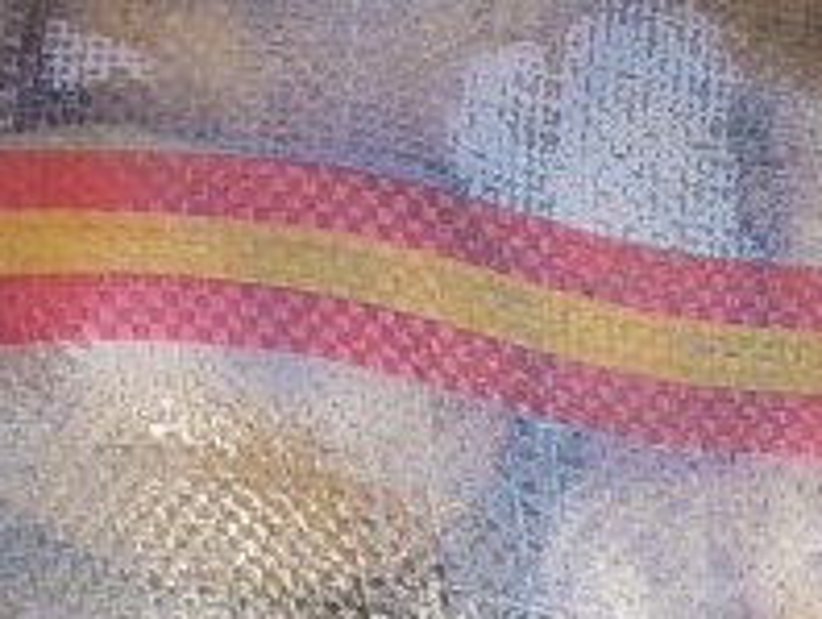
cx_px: 1154
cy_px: 1213
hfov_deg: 16.7
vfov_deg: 12.2
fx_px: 2591
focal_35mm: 109
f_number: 1.9
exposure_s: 1/436
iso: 50
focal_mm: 5.52
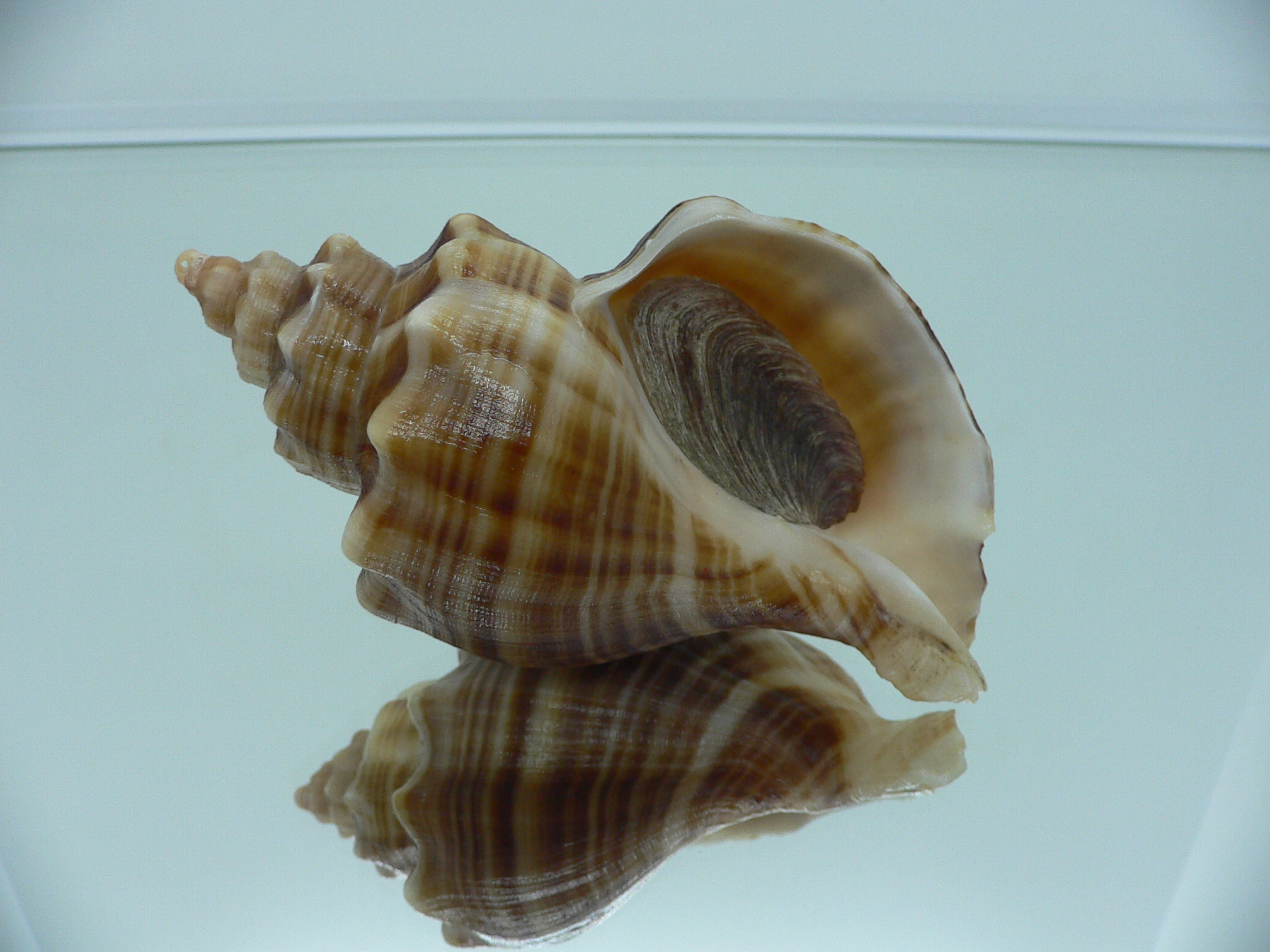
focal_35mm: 35
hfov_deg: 52.6
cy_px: 476
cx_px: 635
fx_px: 1284
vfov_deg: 40.7
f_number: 2.8
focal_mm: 4.6
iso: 100
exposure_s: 1/60
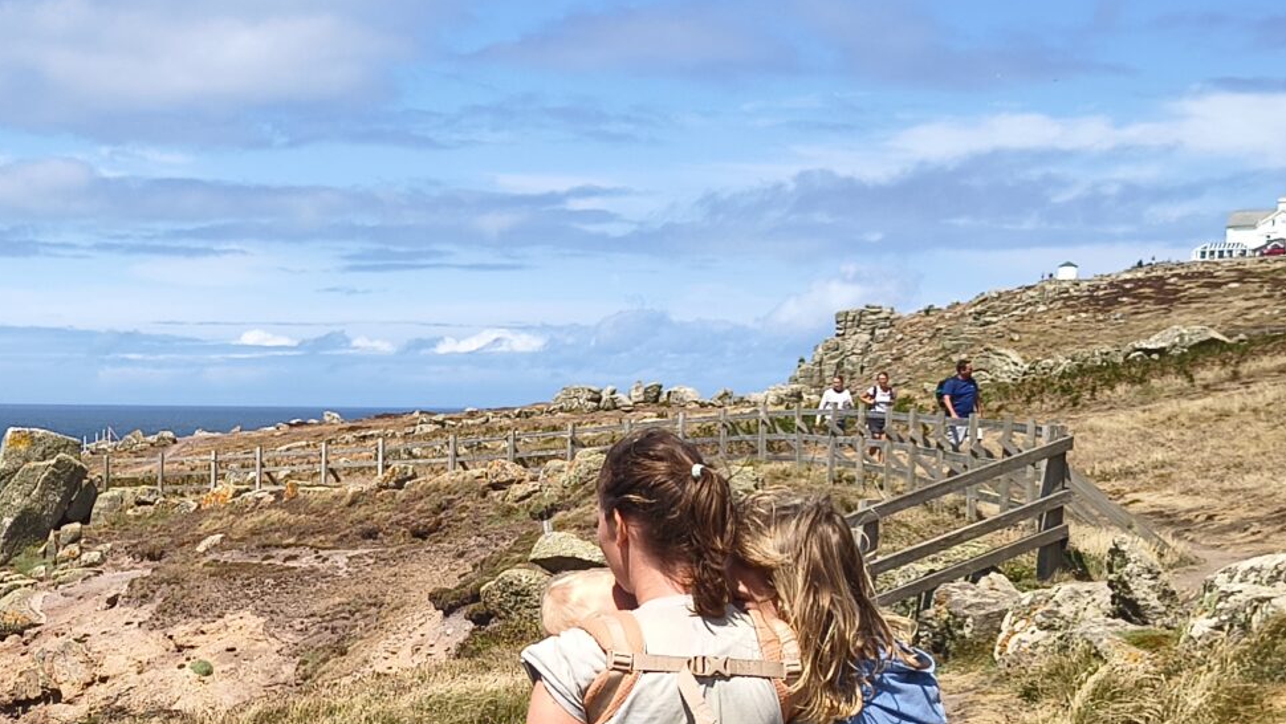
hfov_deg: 29.1
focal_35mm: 69
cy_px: 589
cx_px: 76
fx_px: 2353
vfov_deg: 17.3
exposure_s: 1/1680
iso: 101
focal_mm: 5.56
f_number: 1.8
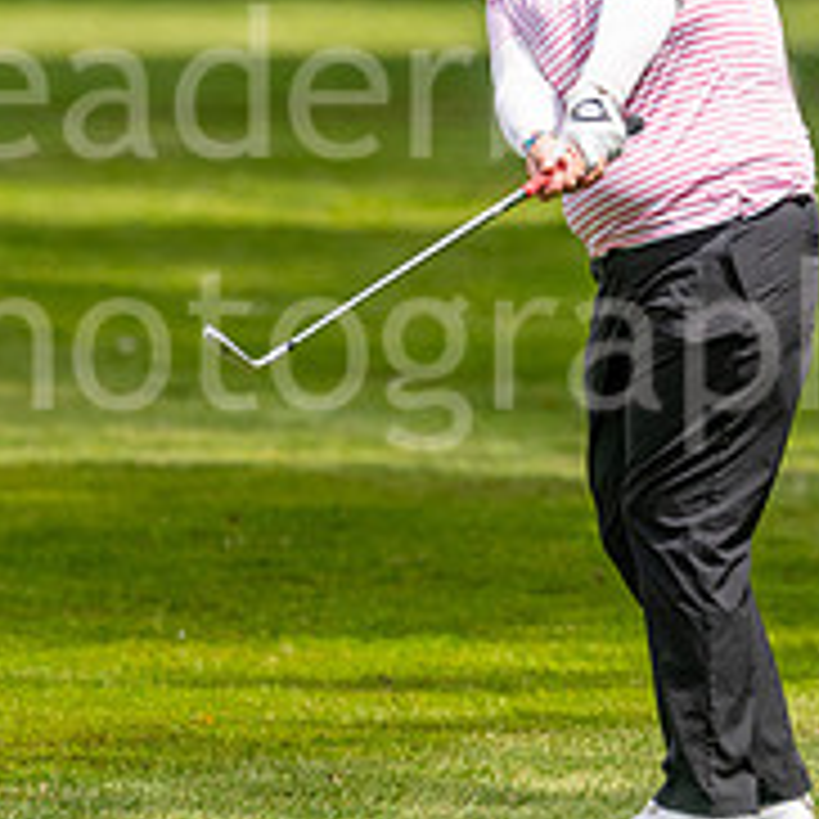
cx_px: 432
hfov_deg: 1.4
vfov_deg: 1.4
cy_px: 126
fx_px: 32523
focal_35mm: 1215
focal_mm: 300
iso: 200
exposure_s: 1/1000
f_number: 5
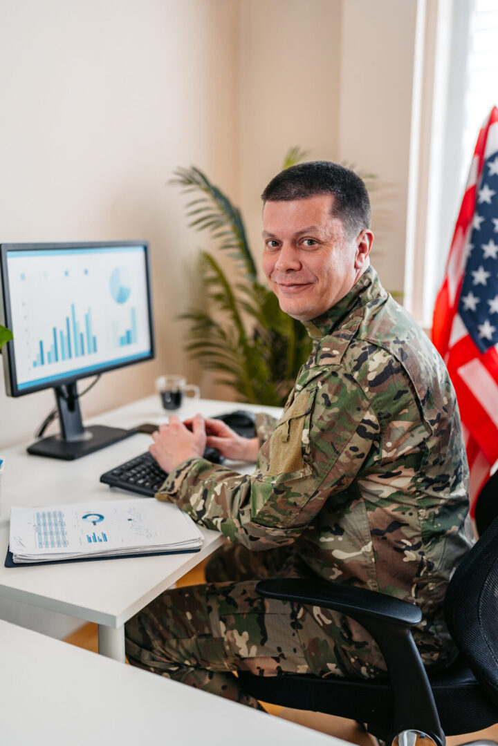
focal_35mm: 35
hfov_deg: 37.9
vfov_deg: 54.4
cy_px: 373
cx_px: 249
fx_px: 726
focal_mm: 35
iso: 100
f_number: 1.4
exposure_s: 1/125
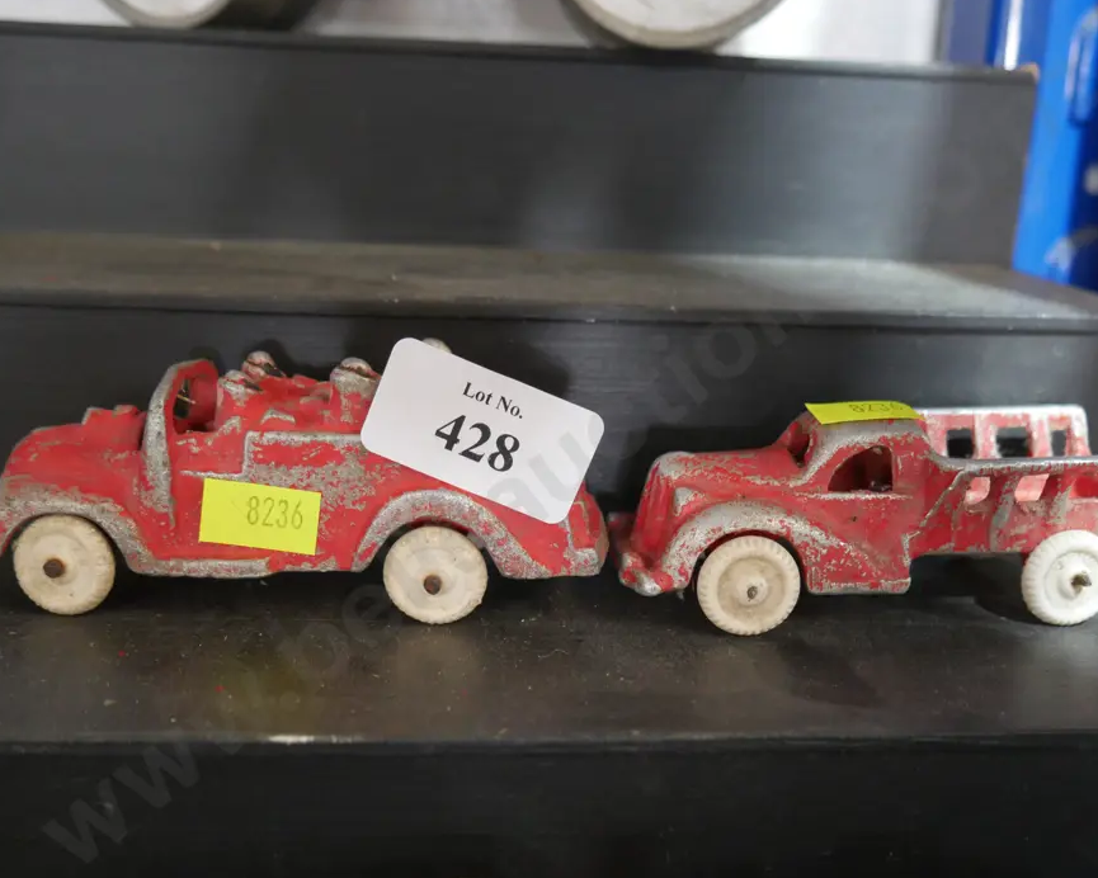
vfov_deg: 40.1
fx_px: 1202
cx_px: 574
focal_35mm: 37
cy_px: 461
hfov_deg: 49.1
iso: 2000
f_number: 3.6
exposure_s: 1/60
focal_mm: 16
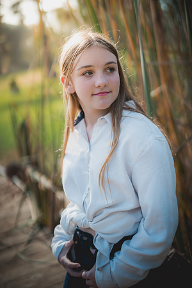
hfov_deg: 27.0
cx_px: 96
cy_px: 144
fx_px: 400
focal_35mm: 50
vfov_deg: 39.6
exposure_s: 1/4000
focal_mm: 50
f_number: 1.4
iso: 250
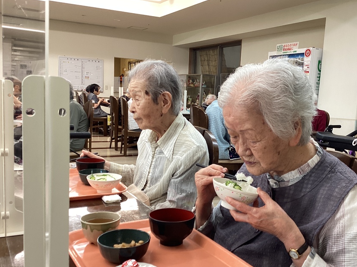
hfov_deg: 49.9
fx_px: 381
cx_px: 207
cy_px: 151
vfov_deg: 38.6
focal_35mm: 37
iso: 80
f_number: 2.4
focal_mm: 3.3
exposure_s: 1/50
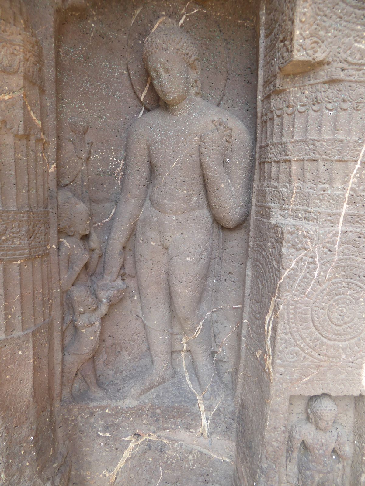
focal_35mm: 25
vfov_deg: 69.4
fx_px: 351
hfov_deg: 54.9
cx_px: 182
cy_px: 243
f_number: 3.3
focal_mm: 4.3
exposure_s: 1/80
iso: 80
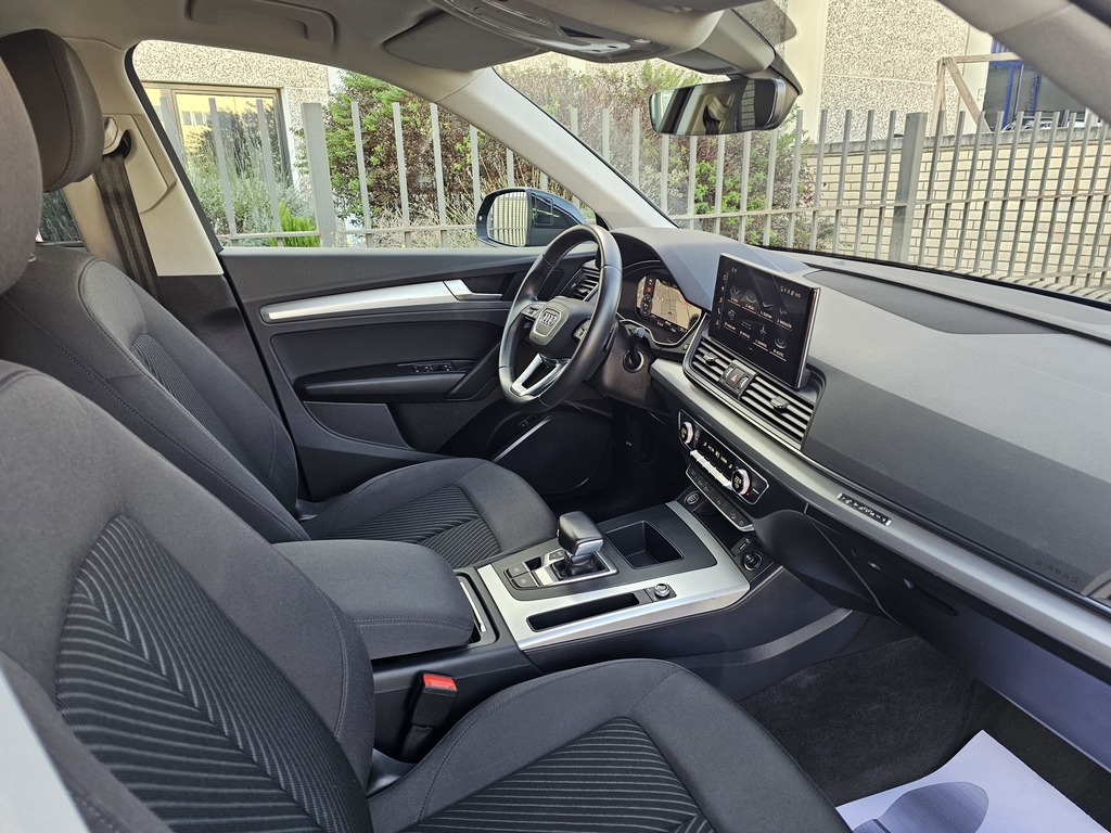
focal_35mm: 23
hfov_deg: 73.9
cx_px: 556
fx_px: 738
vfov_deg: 58.9
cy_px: 416
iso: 125
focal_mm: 6.3
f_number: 1.7
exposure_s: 1/180
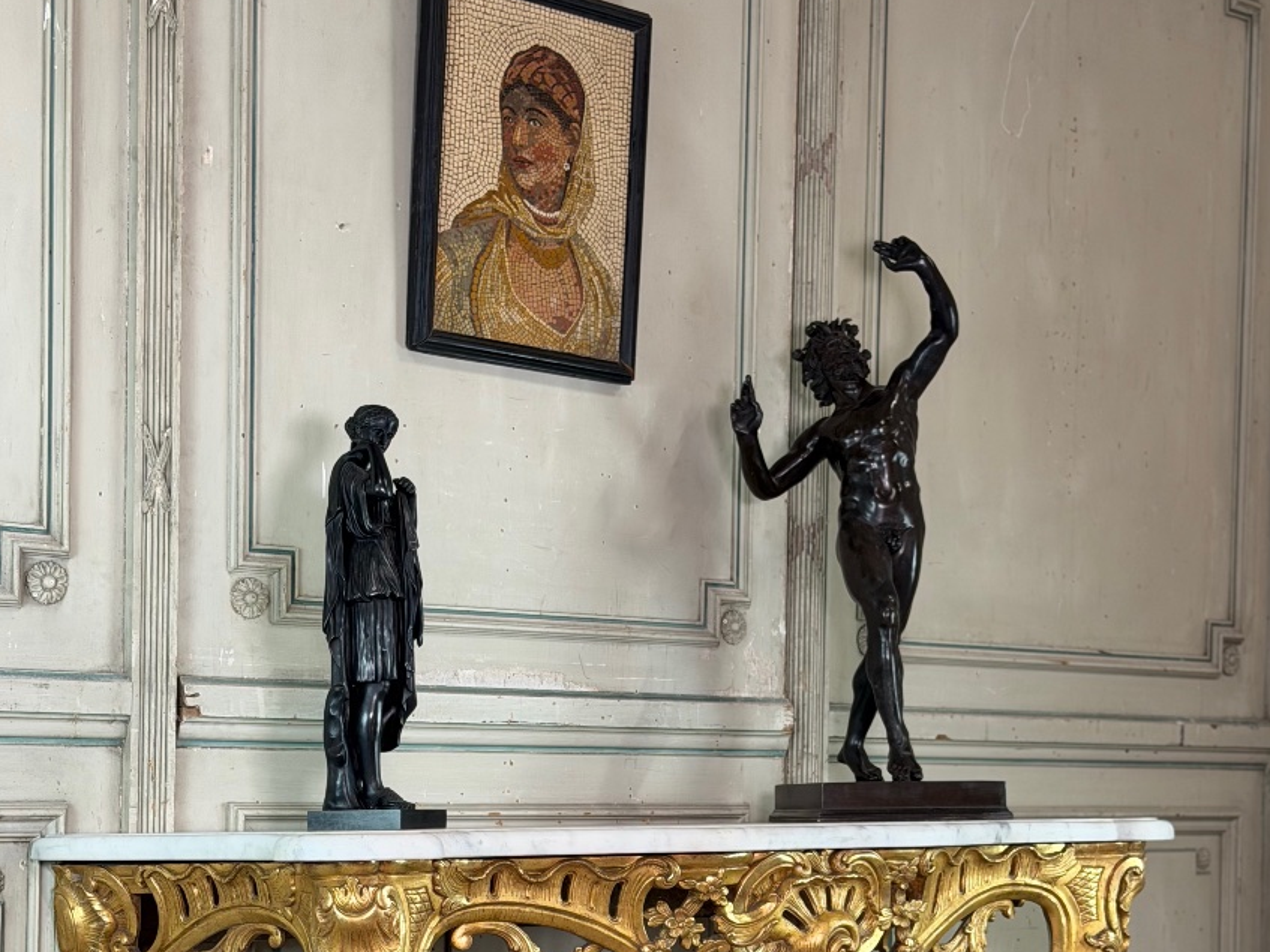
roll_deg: -0.5
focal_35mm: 68
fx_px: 2494
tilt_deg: -0.4
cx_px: 651
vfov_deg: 21.3
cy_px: 783
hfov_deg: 28.6
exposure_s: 1/50
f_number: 1.78
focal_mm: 6.76
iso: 125
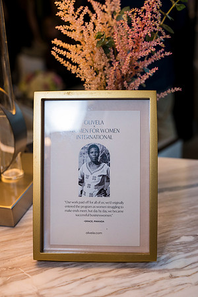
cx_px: 99
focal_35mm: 39
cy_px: 148
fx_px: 322
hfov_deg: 34.2
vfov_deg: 49.6
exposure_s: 1/100
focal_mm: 39
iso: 800
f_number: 4.5
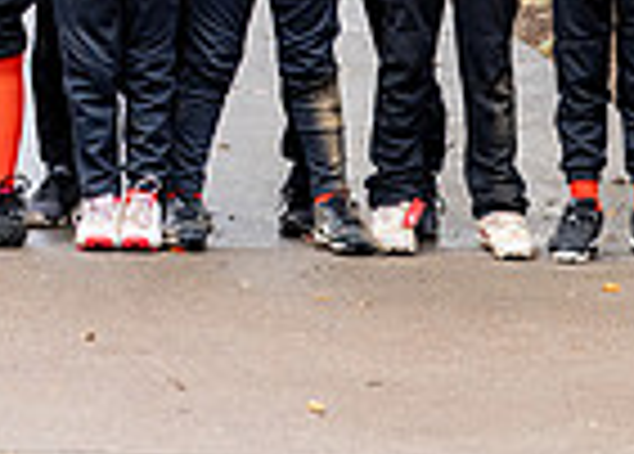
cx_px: -108
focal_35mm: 280
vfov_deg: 5.1
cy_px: -188
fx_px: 5047
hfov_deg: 7.1
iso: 320
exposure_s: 1/1000
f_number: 2.8
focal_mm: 50
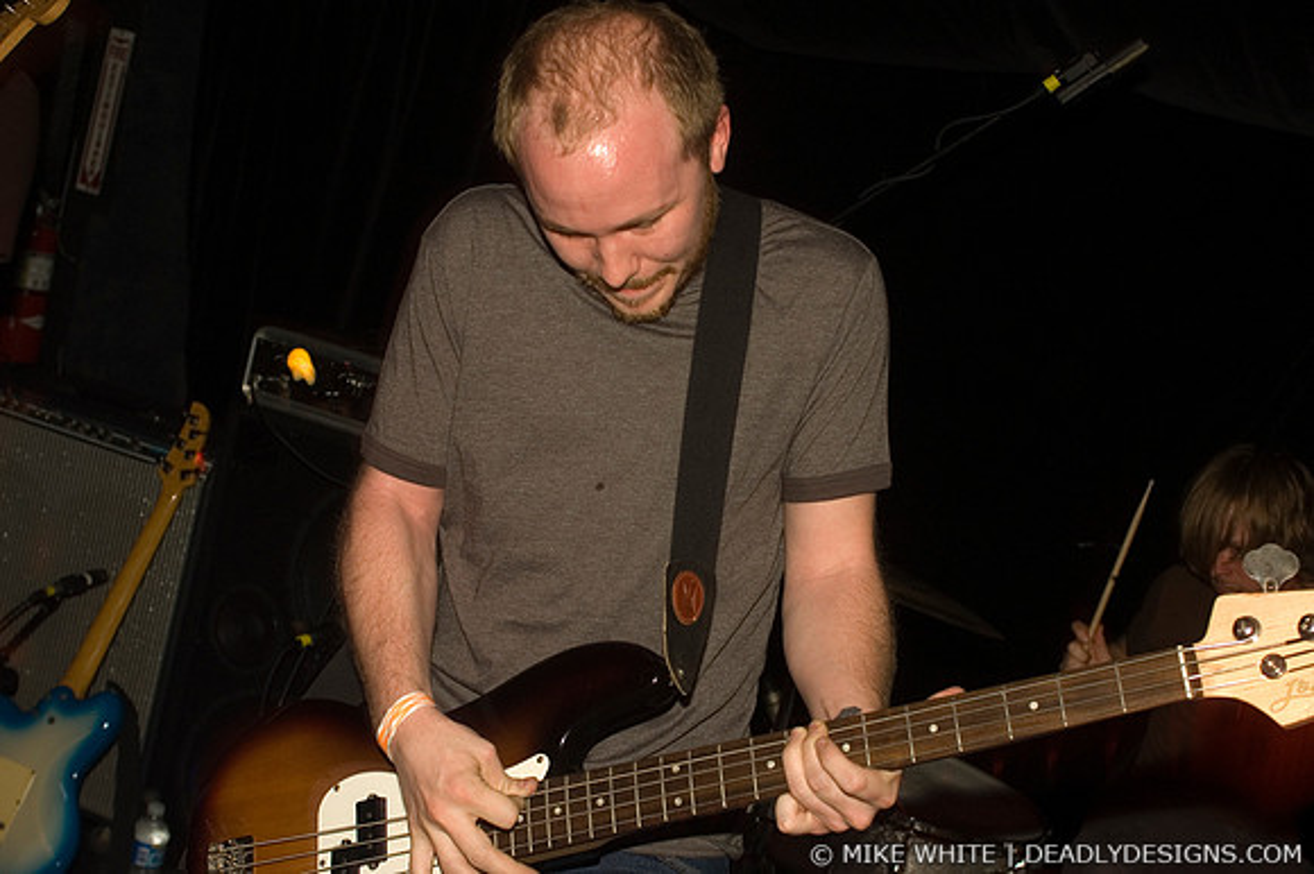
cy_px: 437
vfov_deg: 25.7
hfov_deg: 37.9
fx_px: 1915
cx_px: 657
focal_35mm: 52
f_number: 5
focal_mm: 35
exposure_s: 1/13
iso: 400
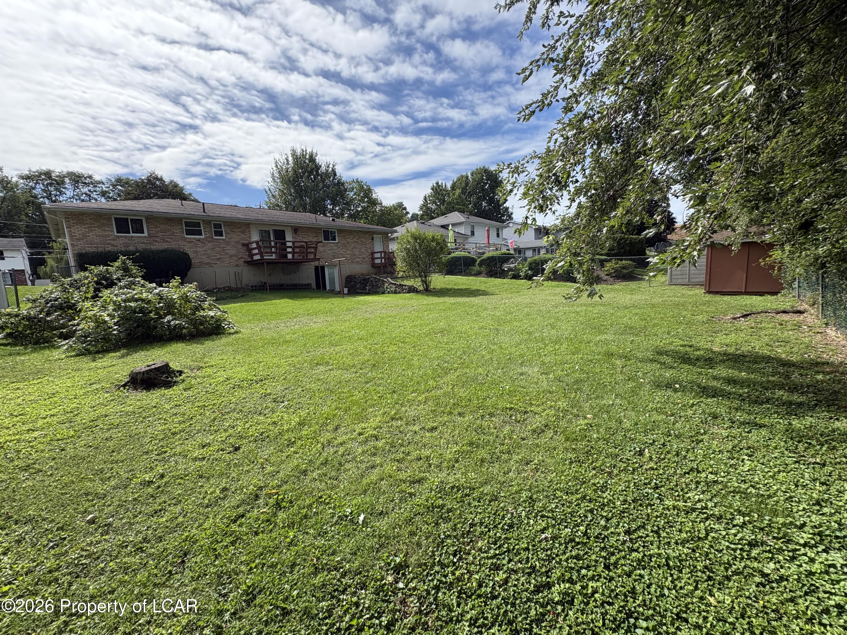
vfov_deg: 85.7
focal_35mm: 14
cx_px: 424
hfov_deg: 102.1
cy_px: 318
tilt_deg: -5.6
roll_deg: +3.3
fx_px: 343
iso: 64
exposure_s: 1/1346
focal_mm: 2.22
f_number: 2.2
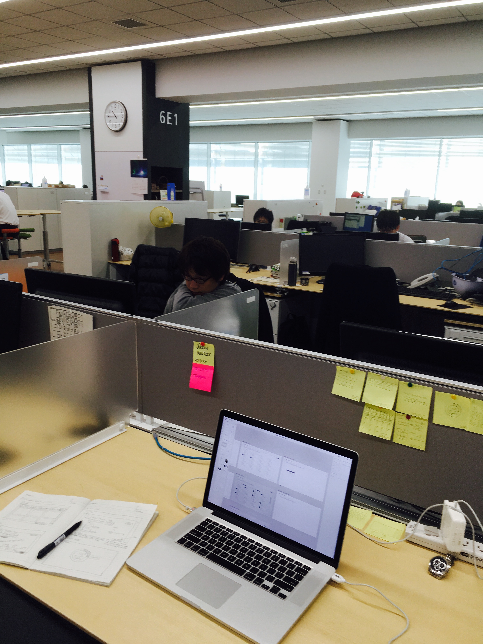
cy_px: 322
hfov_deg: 48.2
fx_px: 540
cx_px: 242
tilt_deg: -15.1
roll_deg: -1.7
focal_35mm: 29
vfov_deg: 61.7
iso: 32
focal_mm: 4.15
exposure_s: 1/60
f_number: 2.2
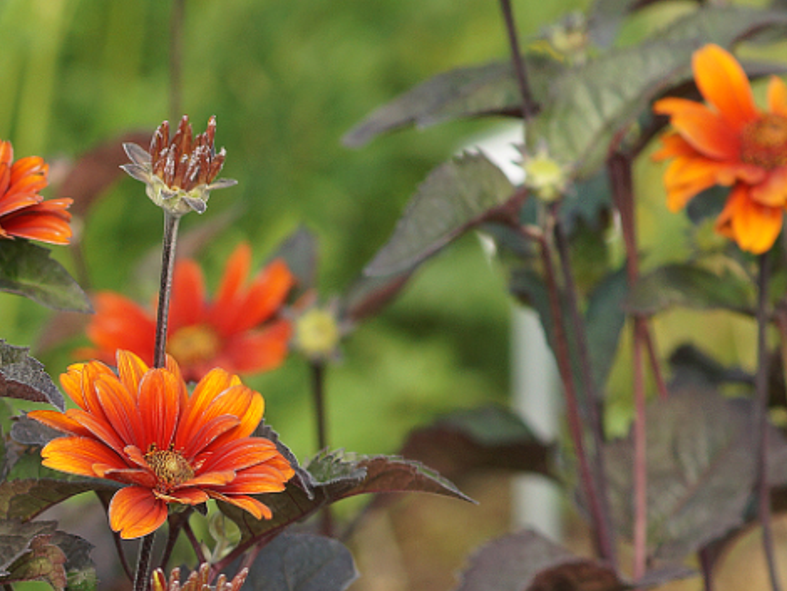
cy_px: 623
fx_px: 8371
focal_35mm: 368
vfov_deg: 4.0
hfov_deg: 5.4
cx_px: -172
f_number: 5.6
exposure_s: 1/160
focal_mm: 100
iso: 160
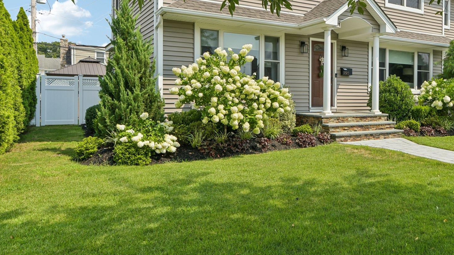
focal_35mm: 31
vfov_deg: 36.8
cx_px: 302
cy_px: 61
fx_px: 373
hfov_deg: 61.2
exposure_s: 1/250
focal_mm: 21
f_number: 9
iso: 160
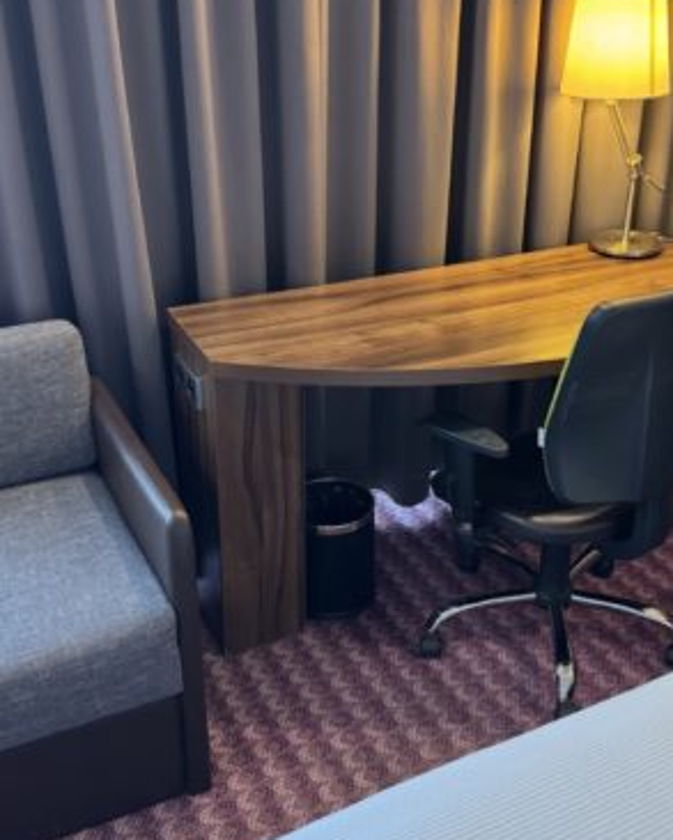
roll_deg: -1.2
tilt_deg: -25.7
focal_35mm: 41
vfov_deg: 44.7
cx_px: 386
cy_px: 390
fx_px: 1020
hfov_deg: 36.4
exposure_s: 1/50
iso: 500
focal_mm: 6.76
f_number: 1.78
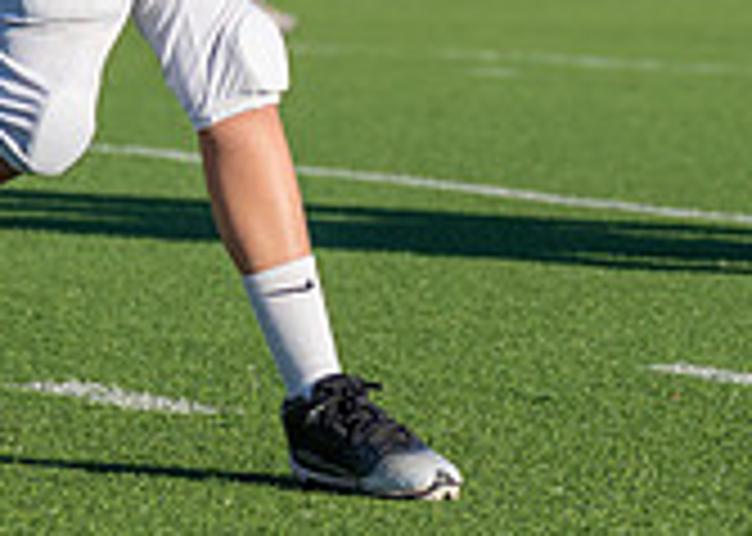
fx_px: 7064
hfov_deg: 6.1
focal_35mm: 331
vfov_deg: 4.3
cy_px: -429
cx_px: 332
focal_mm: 74
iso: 100
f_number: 2.8
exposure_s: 1/2000
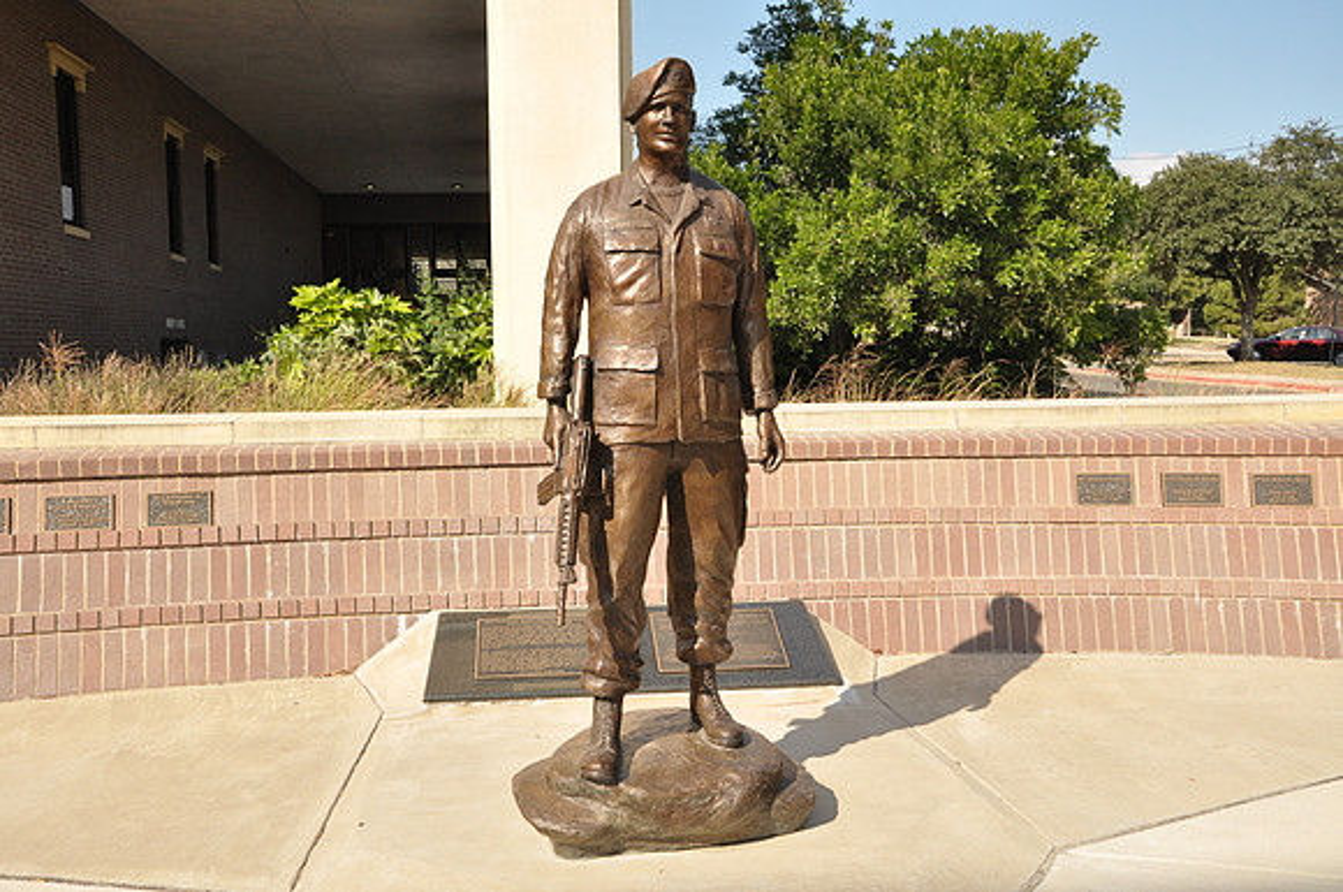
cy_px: 446
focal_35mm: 36
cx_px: 672
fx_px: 1341
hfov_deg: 53.2
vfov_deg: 36.8
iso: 400
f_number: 8
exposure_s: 1/250
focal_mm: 24
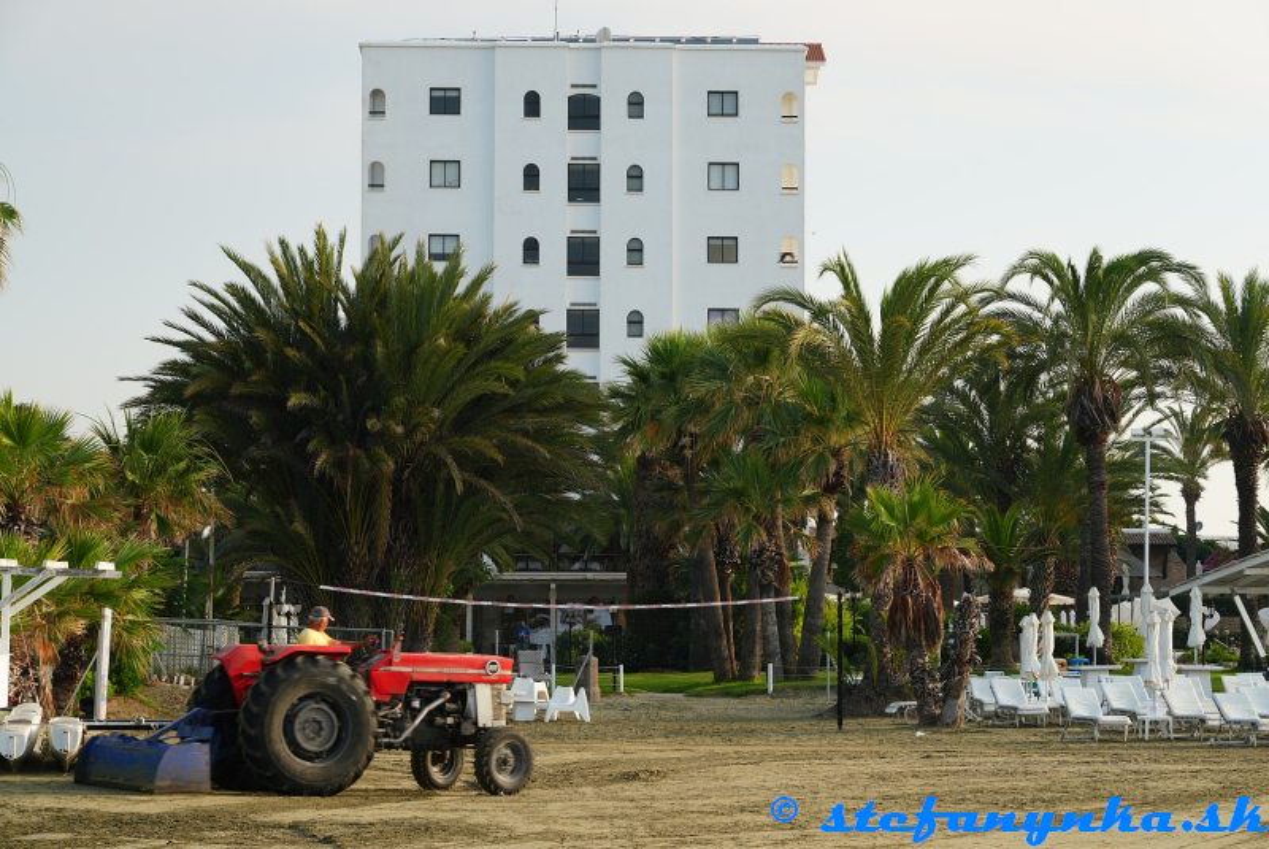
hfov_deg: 21.9
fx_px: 3281
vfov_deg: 14.7
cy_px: 424
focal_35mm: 93
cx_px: 634
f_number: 9
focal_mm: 93
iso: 320
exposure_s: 1/100
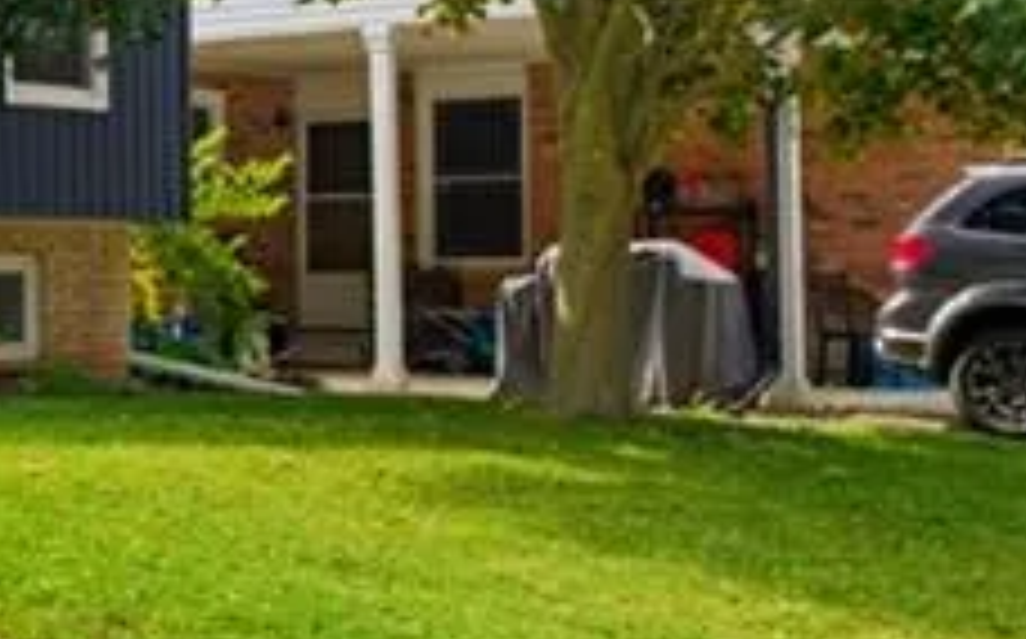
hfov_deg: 20.6
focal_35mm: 87
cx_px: -486
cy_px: 184
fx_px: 2430
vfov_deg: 14.9
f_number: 8
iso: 400
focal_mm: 19
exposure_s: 1/160
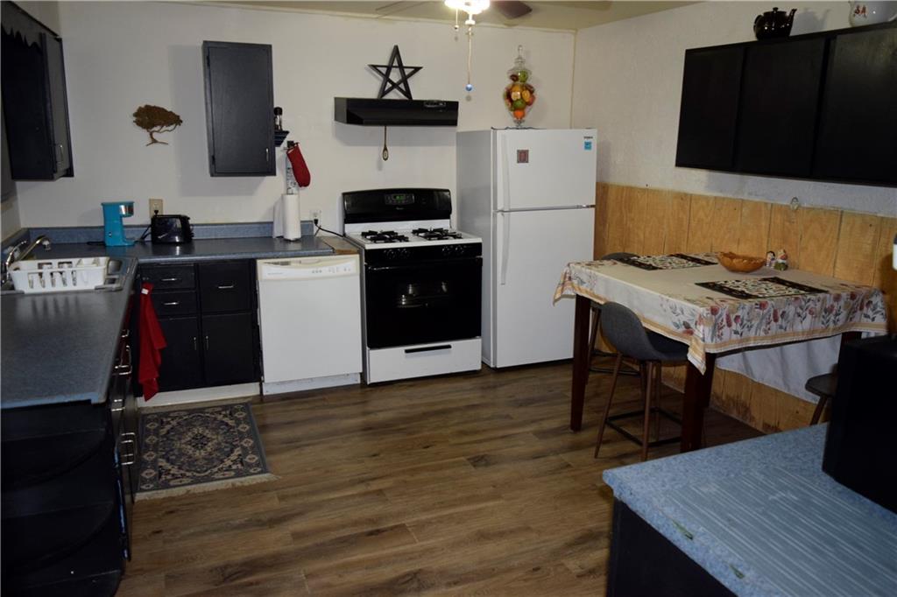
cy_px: 298
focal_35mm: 27
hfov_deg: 67.4
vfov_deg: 47.9
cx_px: 448
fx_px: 672
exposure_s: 1/60
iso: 1250
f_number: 3.5
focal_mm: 18
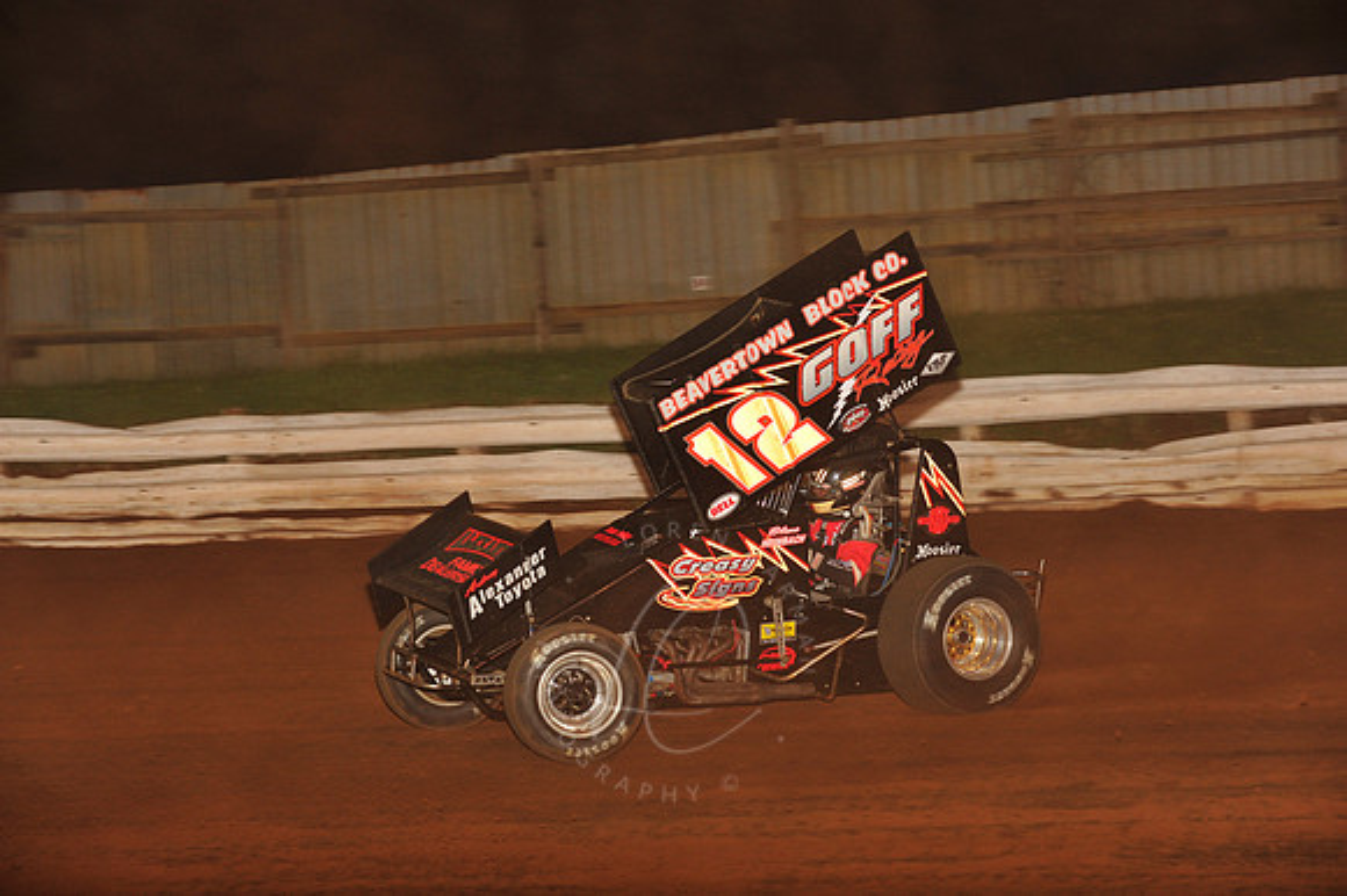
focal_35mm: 112
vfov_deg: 12.2
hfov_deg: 18.3
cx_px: 674
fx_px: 4188
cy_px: 448
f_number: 6.3
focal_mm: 112
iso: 800
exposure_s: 1/320
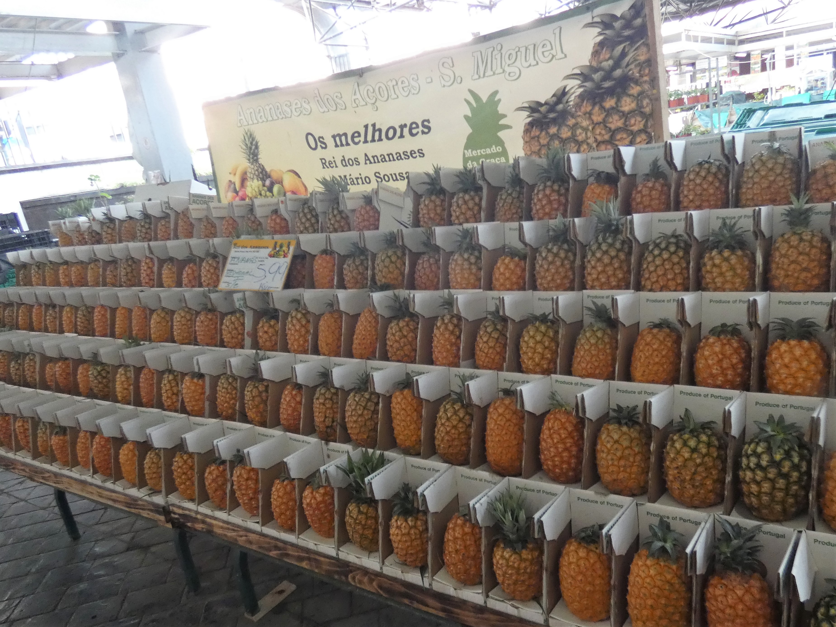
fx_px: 483
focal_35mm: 20
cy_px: 314
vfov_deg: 66.0
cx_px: 418
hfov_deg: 81.8
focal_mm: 3.6
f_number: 2.8
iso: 400
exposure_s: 1/60
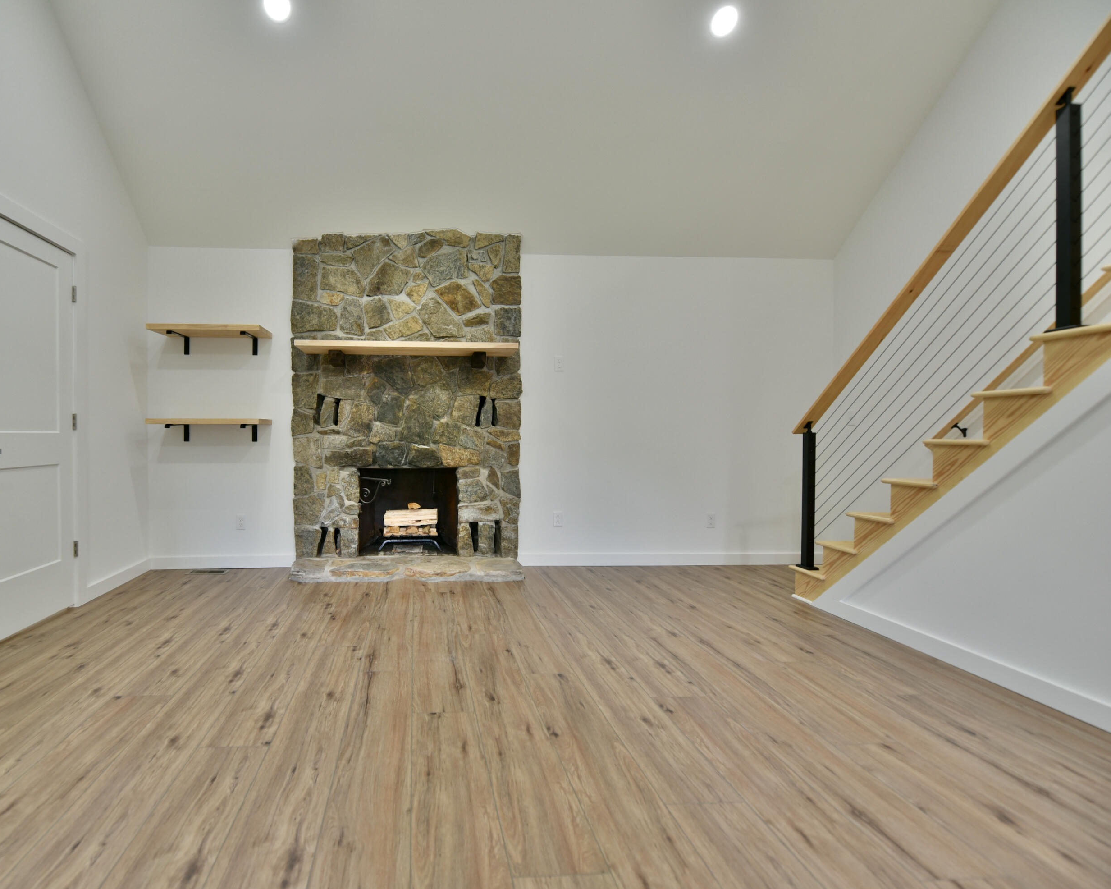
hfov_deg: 91.7
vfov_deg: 80.4
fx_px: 526
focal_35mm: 16
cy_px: 444
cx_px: 436
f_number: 3.5
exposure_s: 1/100
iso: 800
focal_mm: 14
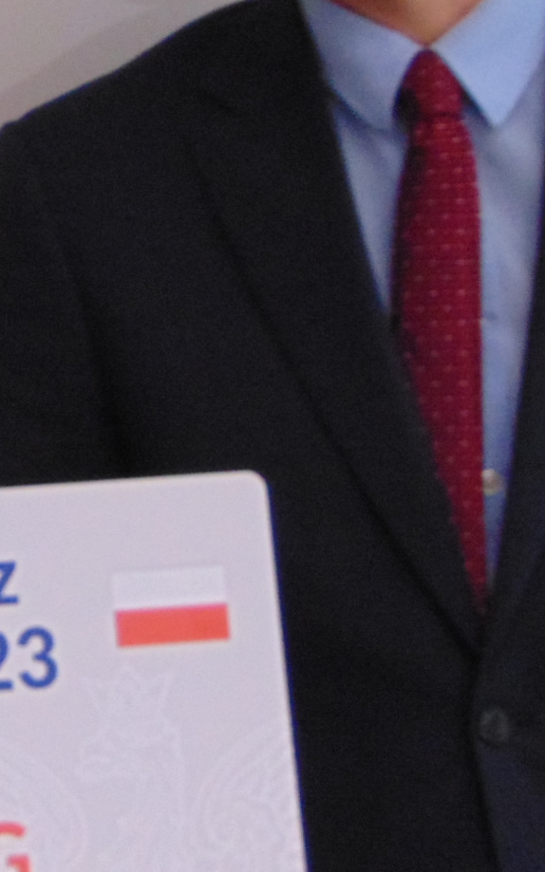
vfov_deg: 6.5
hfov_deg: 4.0
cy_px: 408
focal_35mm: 323
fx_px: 7680
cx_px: -376
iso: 400
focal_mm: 19.4
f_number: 3.9
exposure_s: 1/30
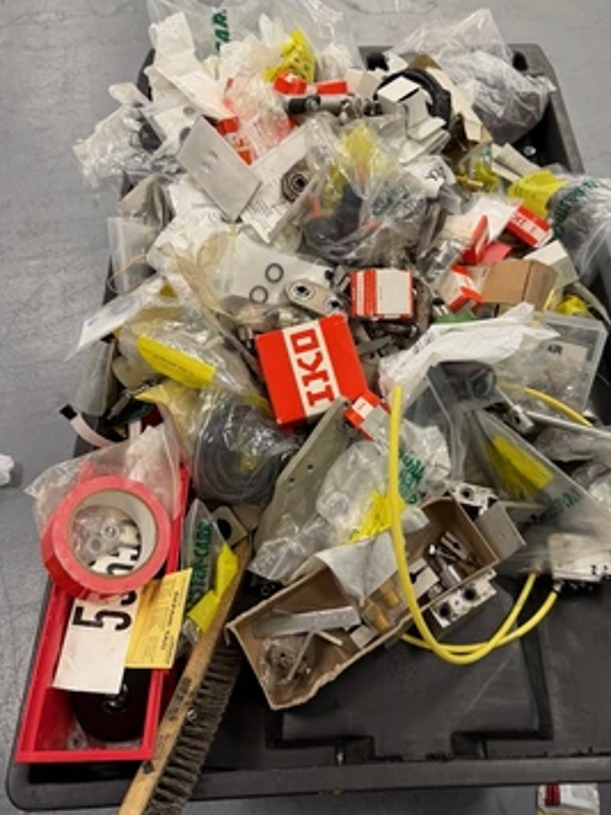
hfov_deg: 51.3
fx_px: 635
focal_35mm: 27
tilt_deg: -57.0
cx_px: 339
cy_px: 366
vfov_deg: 65.2
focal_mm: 6.76
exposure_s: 1/60
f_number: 1.78
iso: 100
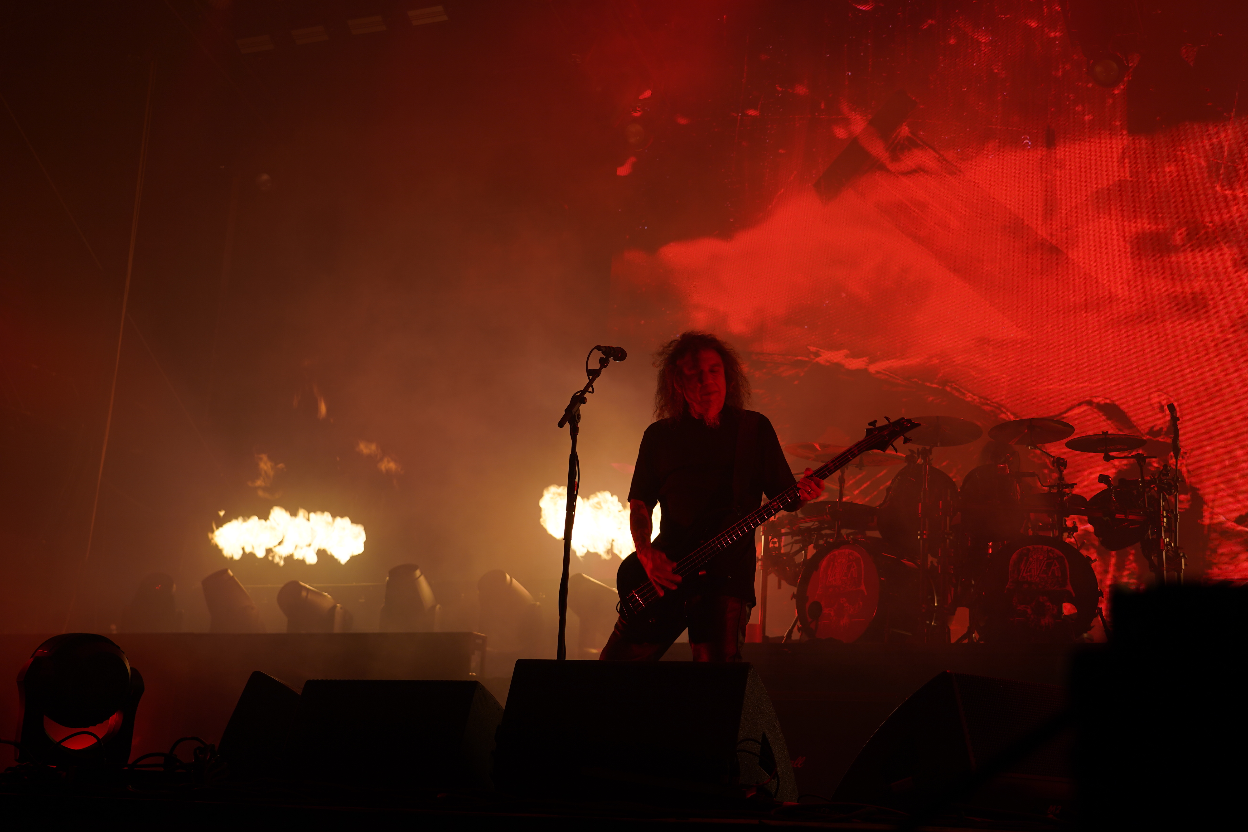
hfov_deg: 41.1
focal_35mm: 48
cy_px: 418
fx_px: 1664
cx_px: 653
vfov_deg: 28.1
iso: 100
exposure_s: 1/50
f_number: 4
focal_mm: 42
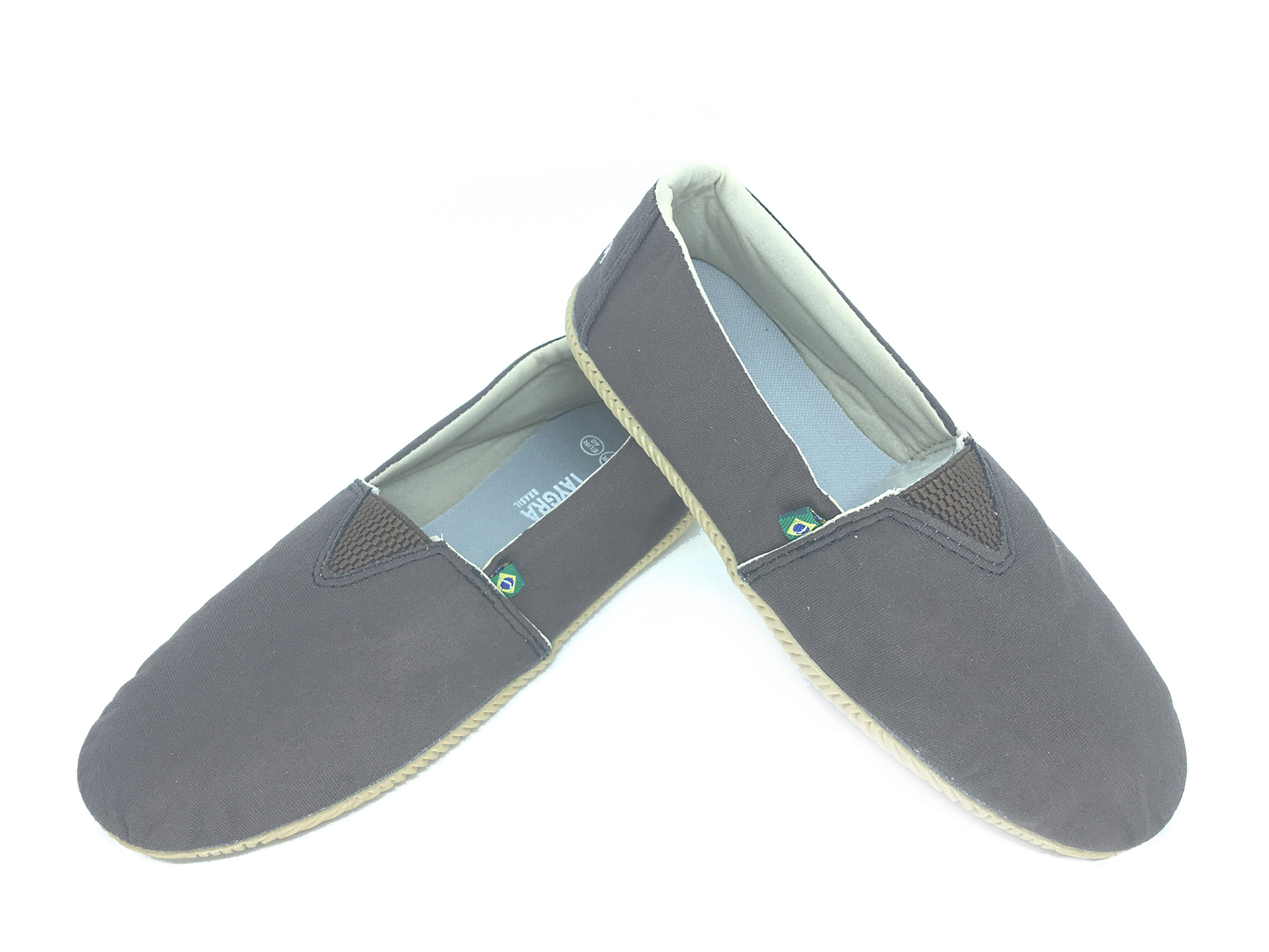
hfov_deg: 61.7
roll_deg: +1.5
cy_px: 476
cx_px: 634
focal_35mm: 29
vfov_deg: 48.2
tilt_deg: -39.7
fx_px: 1063
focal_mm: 4.15
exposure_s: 1/340
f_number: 2.2
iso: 25
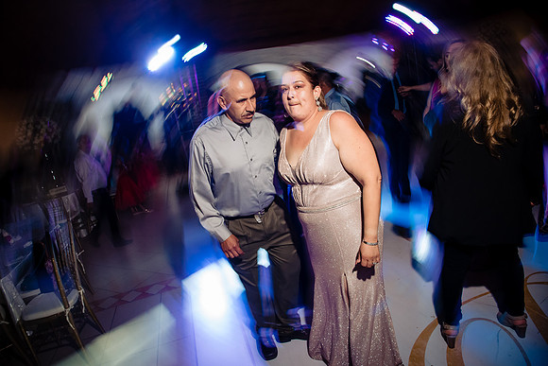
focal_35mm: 24
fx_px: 365
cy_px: 183
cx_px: 274
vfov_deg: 53.2
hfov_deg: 73.7
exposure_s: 1/50
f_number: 8
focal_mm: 24
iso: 2000
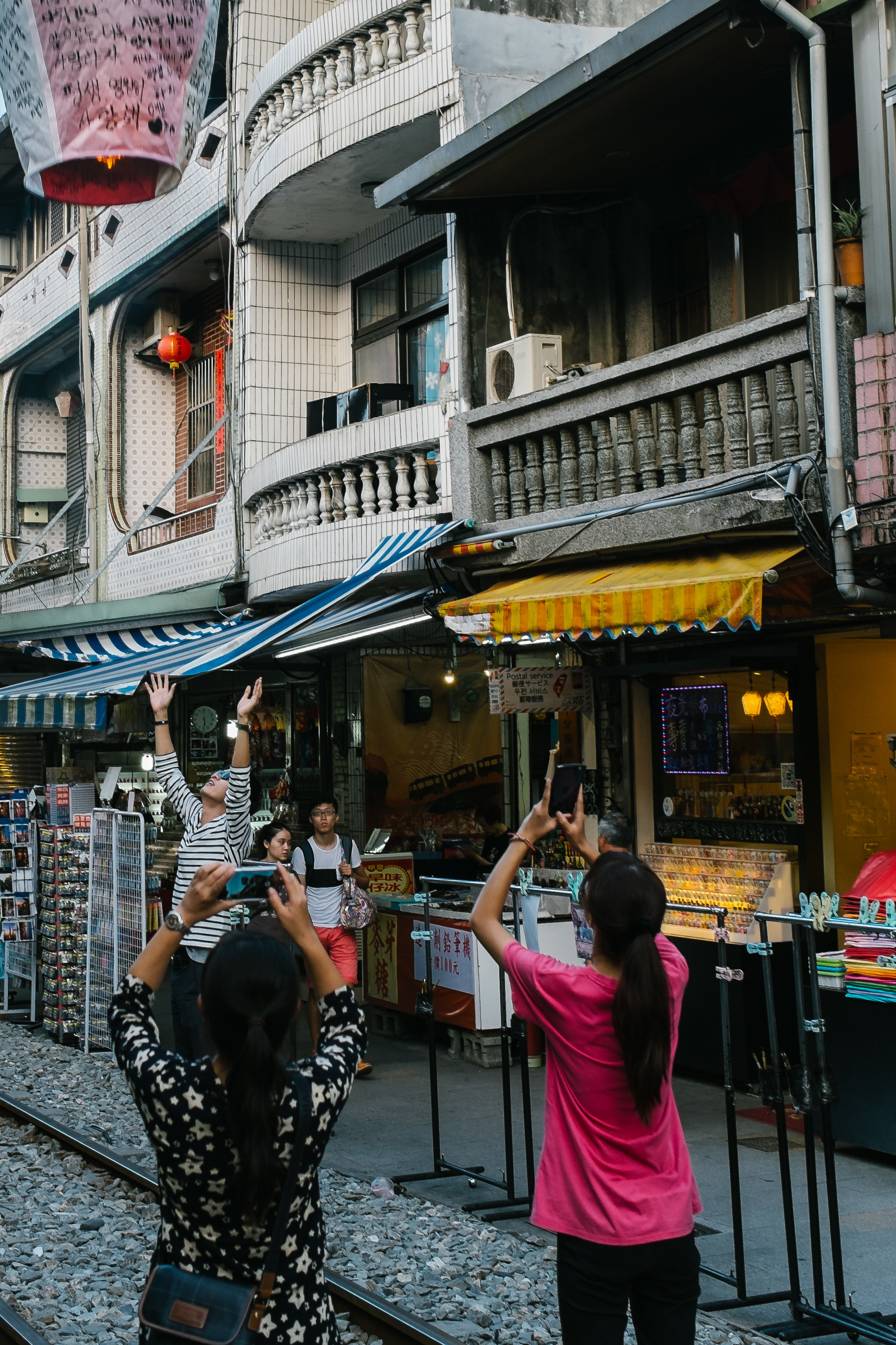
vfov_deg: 36.6
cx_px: 290
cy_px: 494
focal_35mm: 54
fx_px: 2016
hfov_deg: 24.9
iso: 200
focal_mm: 23
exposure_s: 1/125
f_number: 3.6
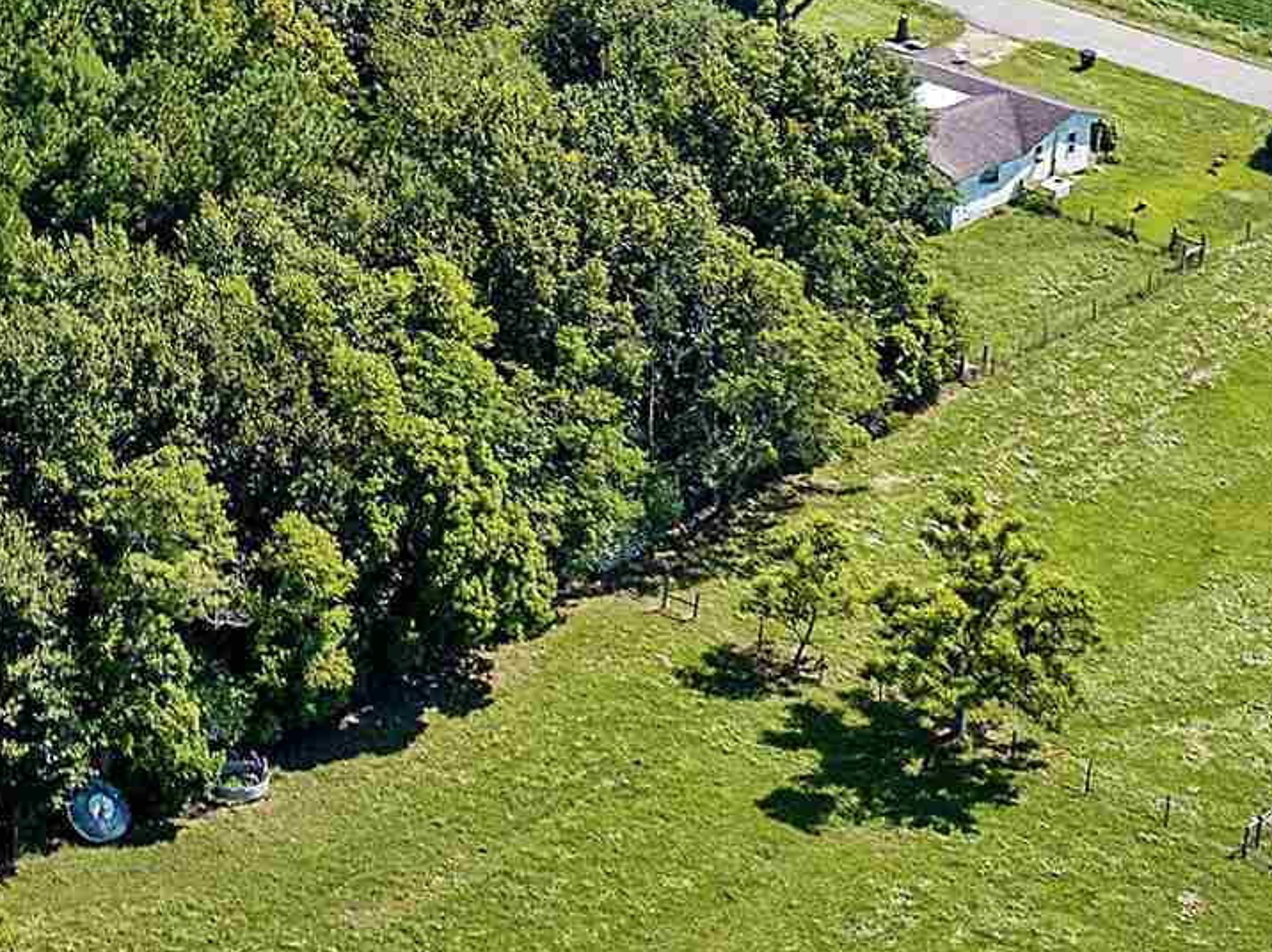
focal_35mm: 103
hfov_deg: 18.1
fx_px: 3782
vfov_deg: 13.7
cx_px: -266
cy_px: -382
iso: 190
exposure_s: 1/2500
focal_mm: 12.29
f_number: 2.8
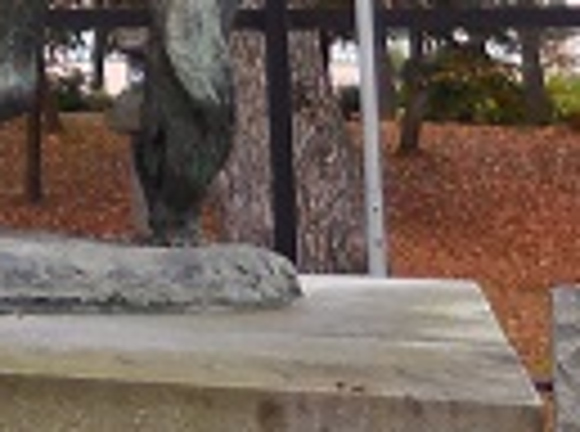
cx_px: -580
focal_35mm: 154
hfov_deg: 11.6
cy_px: -436
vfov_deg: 9.0
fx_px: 2573
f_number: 3.7
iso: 125
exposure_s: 1/40
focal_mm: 5.9
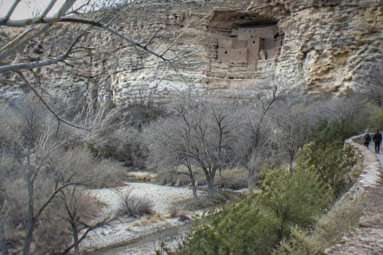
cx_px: 192
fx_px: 372
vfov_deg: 37.8
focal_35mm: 35
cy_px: 128
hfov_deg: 54.5
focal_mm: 35
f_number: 7.1
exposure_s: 1/320
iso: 320
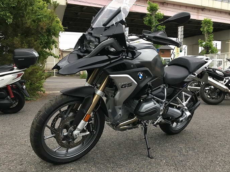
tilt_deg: -4.0
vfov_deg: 46.8
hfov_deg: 59.9
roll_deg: +0.5
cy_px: 85
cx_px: 118
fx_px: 199
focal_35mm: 30
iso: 32
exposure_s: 1/30
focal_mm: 4.15
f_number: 2.2
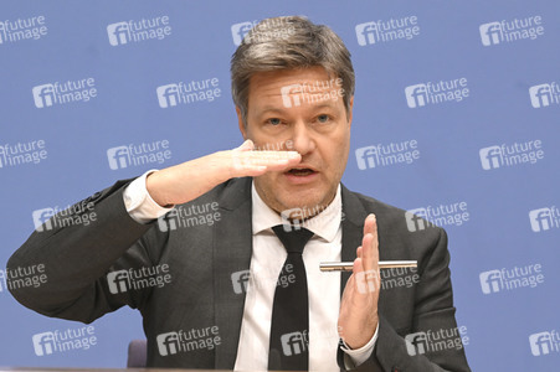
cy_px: 186
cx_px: 280
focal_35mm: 102
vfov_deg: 13.4
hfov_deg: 20.0
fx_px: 1585
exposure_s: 1/400
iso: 4000
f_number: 5.6
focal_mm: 102
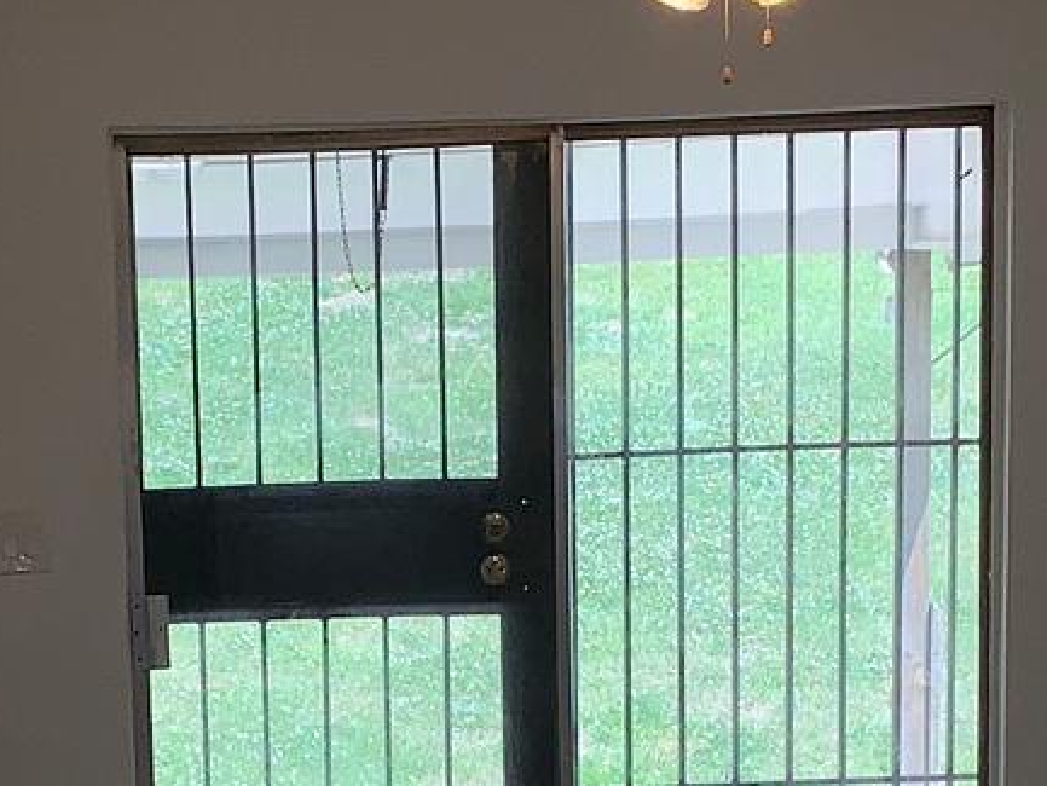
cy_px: 1038
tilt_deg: -12.9
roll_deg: +1.9
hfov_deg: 15.9
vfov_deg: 11.7
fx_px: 3721
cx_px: 273
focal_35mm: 123
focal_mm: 4.25
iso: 25
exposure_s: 1/570
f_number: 1.8
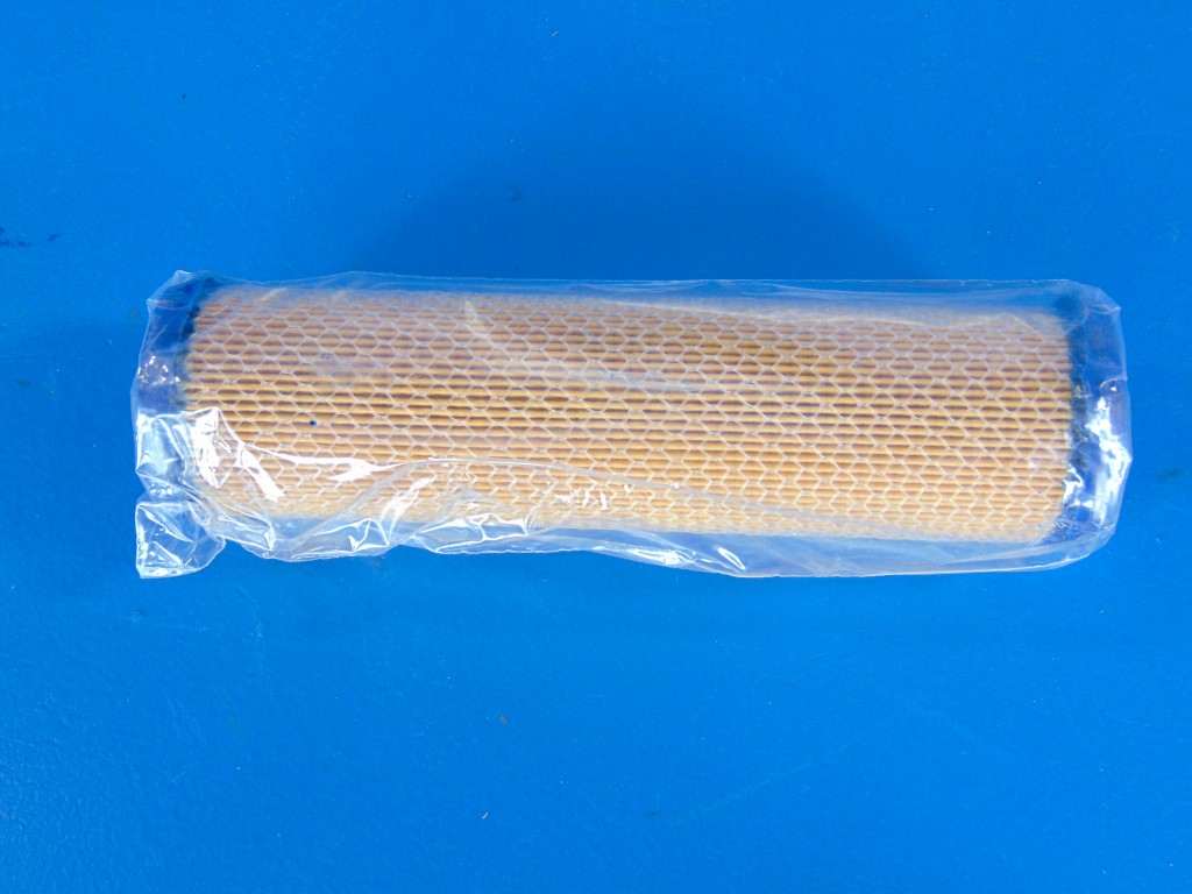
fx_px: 1446
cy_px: 447
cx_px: 596
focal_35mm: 42
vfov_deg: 34.3
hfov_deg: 44.8
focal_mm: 7.6
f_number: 3.3
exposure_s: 1/30
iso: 160
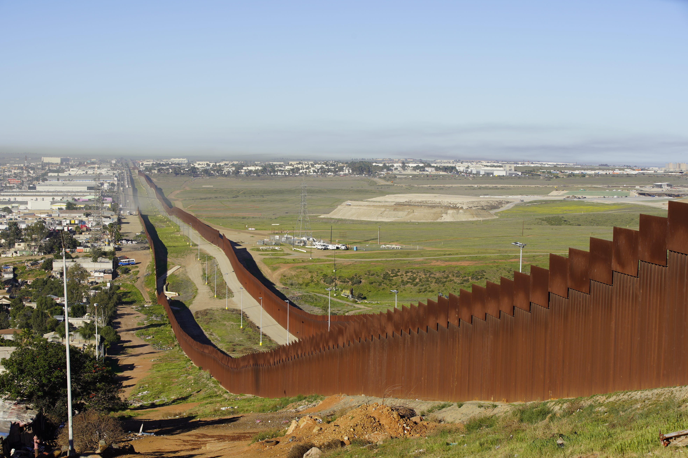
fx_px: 1338
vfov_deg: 19.5
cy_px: 229
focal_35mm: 70
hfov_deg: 28.8
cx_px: 344
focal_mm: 70
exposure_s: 1/200
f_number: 10
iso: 100
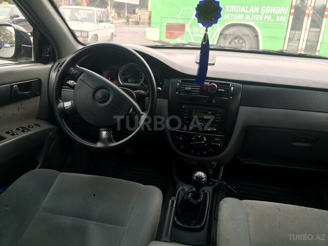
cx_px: 164
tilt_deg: -19.6
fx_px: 275
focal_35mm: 29
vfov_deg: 48.2
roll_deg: -5.7
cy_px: 123
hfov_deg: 61.7
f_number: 2.2
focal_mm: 4.15
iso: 50
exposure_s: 1/50
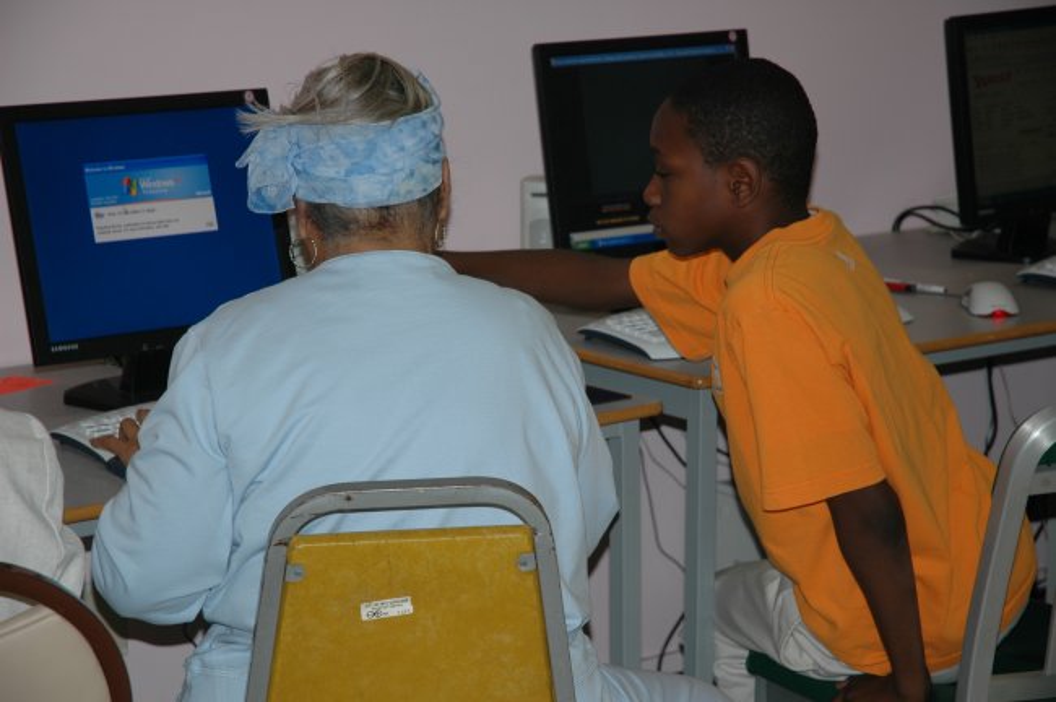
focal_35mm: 105
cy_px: 351
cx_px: 528
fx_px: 3077
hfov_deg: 19.5
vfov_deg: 13.0
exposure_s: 1/60
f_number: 4.5
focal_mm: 70
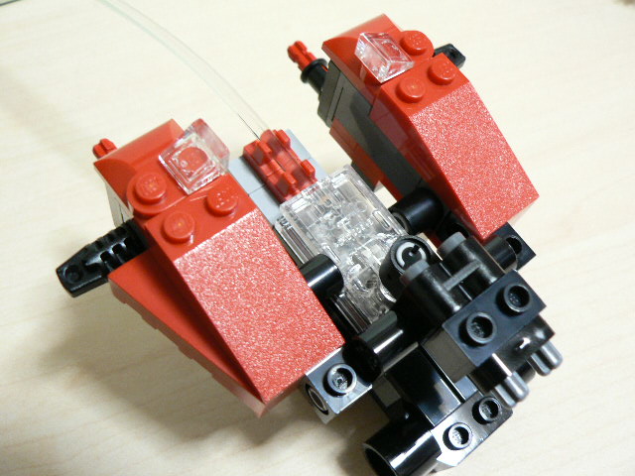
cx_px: 318
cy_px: 238
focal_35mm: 36
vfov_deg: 39.7
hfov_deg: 51.4
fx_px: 660
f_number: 2.8
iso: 200
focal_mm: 6
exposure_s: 1/13
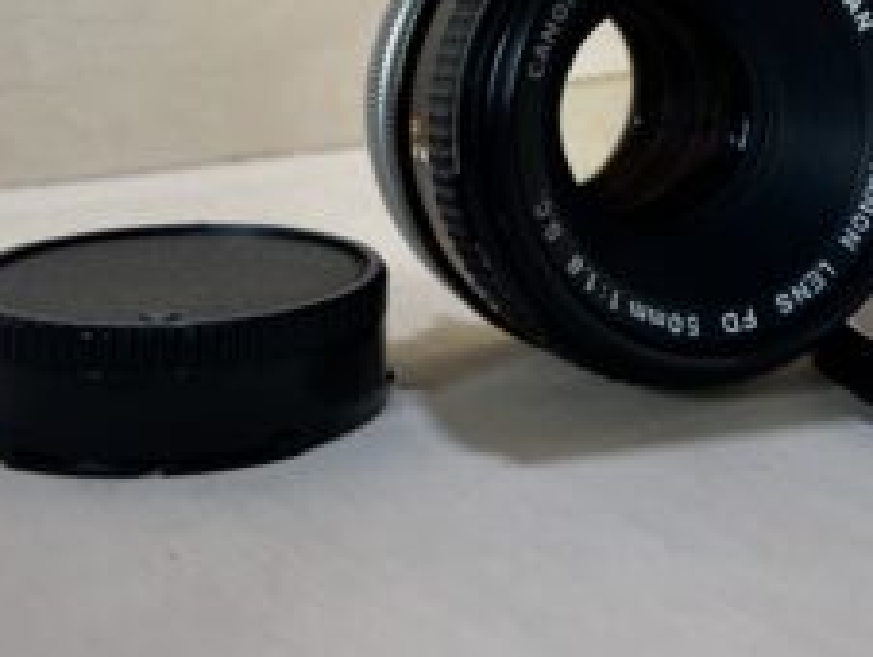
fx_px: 1742
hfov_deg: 27.6
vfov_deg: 20.0
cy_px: -131
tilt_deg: -3.2
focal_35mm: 69
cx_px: 680
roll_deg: -1.3
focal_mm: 5.7
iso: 32
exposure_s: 1/121
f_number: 1.5
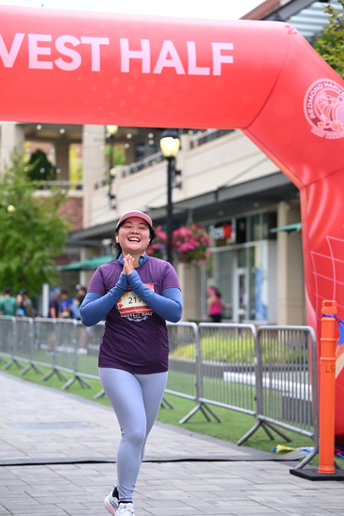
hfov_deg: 15.2
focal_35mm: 90
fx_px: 1289
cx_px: 172
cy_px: 258
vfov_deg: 22.6
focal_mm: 90
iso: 640
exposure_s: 1/2000
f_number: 2.8
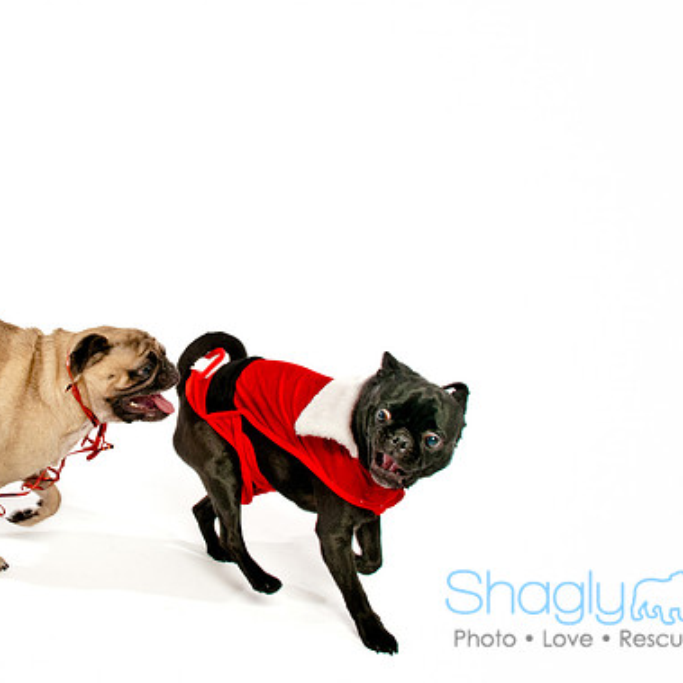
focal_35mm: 39
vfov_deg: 42.8
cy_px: 338
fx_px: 871
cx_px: 211
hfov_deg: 42.1
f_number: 14
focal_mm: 20
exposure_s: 1/250
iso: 200
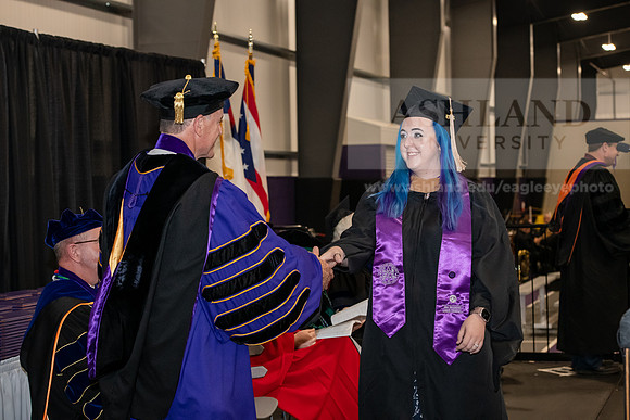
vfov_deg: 19.5
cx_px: 315
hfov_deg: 28.8
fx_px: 1225
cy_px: 210
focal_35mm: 70
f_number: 5.6
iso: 2500
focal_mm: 70
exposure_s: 1/200
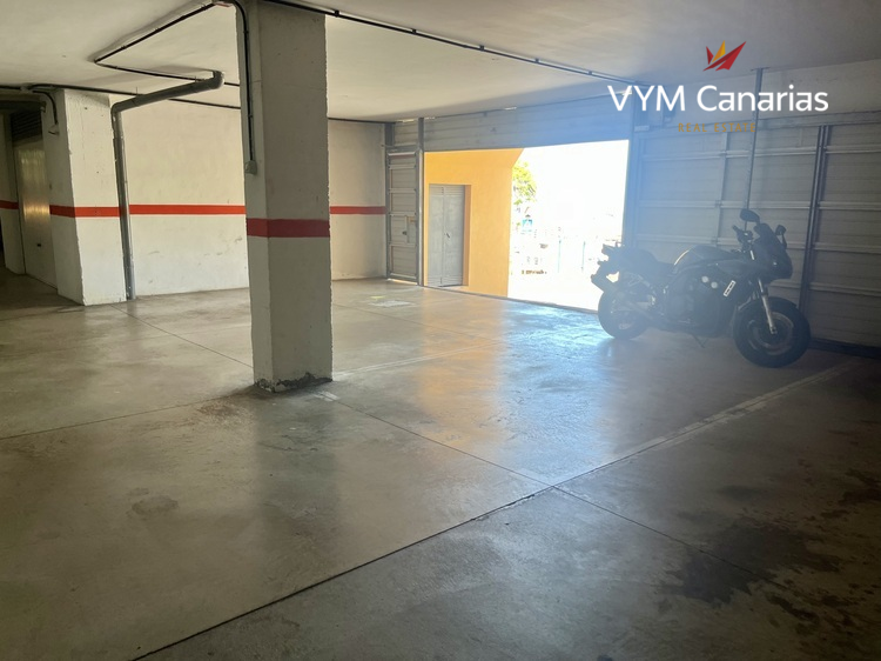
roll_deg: +0.2
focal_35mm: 26
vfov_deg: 53.0
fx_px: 662
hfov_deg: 67.3
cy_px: 330
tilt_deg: -7.2
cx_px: 440
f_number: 1.6
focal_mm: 5.1
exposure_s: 1/100
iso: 50
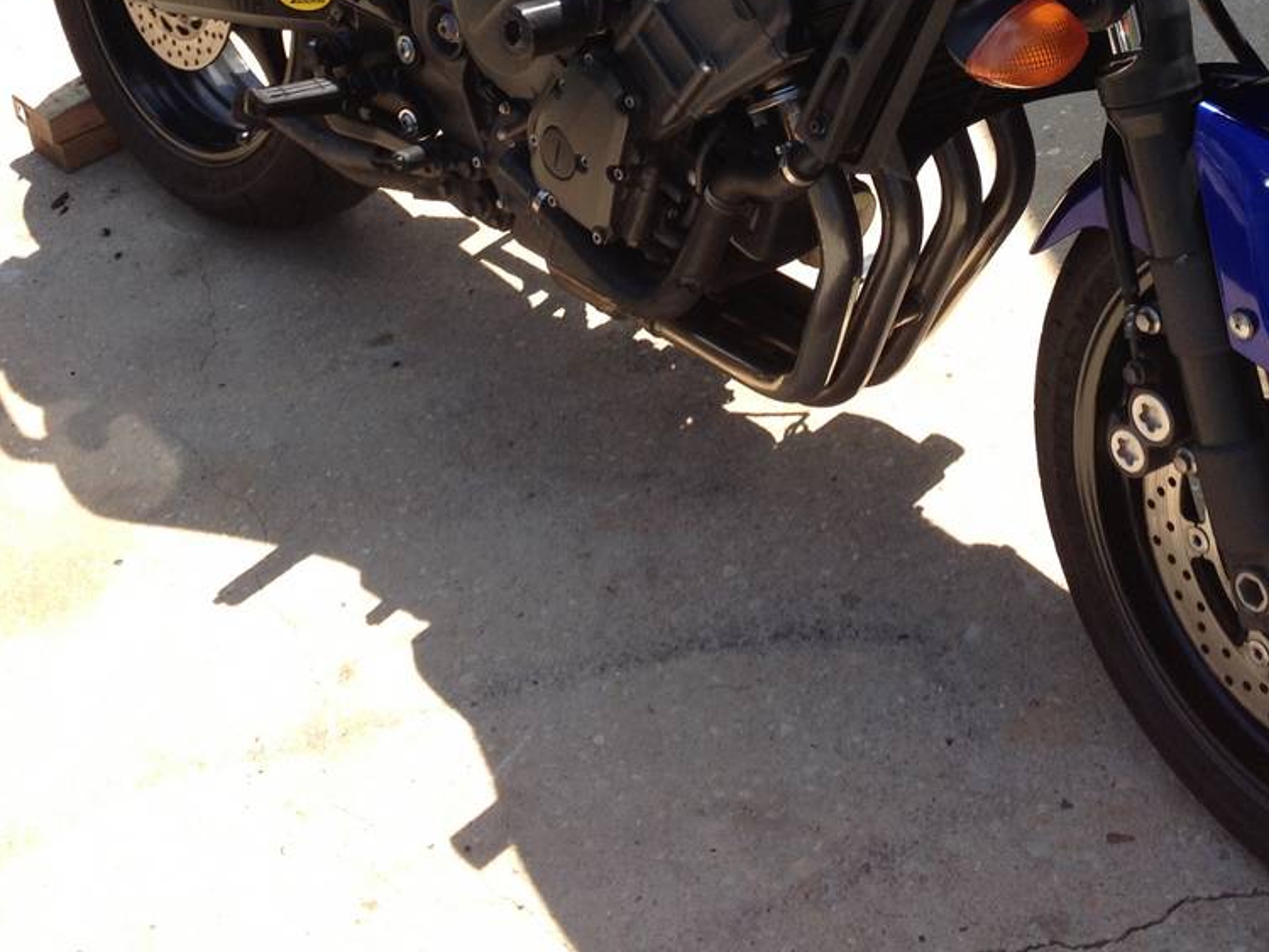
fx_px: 2567
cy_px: 9
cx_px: 753
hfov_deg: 27.7
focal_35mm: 70
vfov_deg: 20.4
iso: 50
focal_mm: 4.28
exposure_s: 1/627
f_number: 2.4
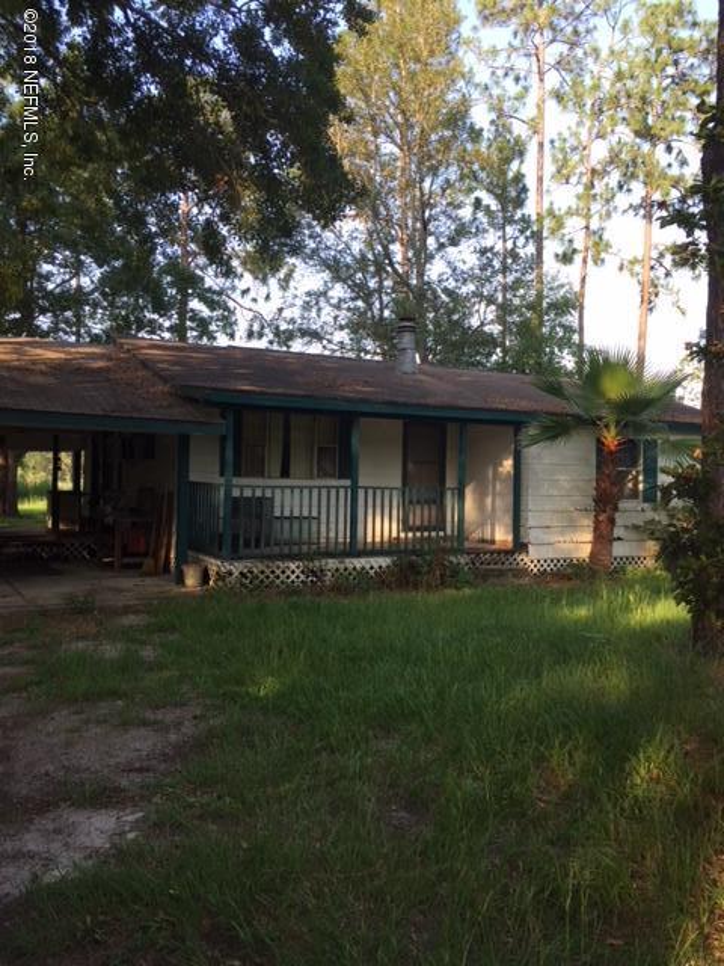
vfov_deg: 61.7
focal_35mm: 29
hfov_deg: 48.2
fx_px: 809
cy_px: 483
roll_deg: -0.9
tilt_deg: -0.1
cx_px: 362
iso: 32
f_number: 2.2
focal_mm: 4.15
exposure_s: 1/230
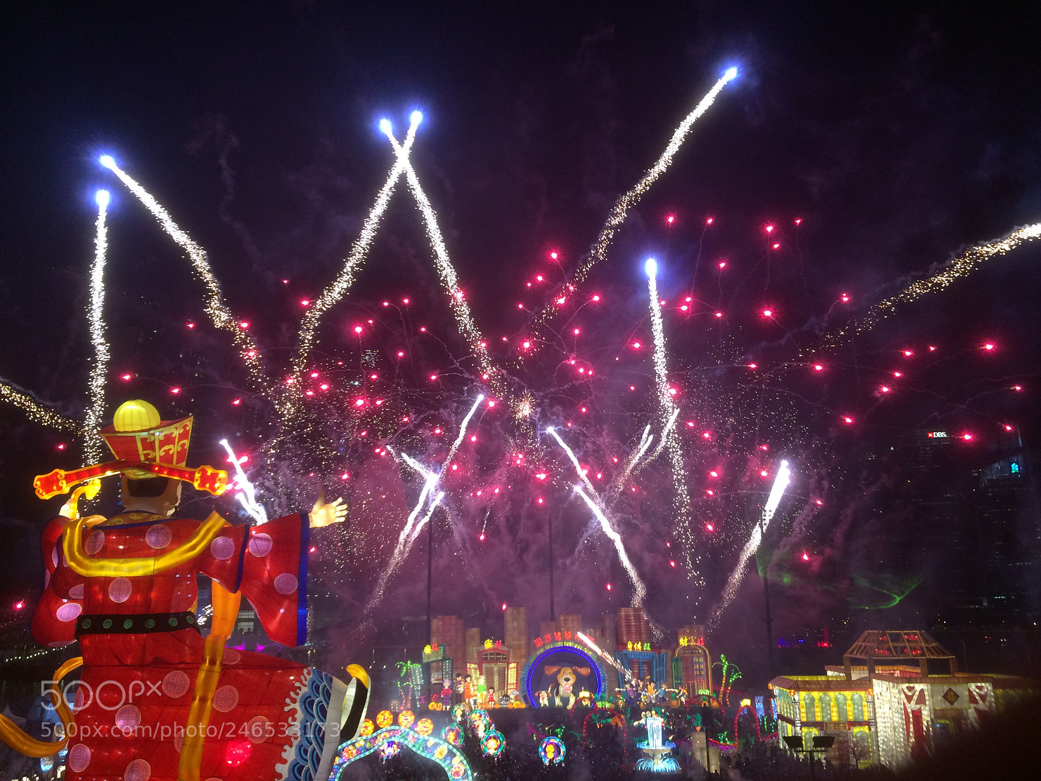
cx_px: 520
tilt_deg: +12.6
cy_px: 390
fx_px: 872
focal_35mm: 29
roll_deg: +0.6
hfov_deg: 61.7
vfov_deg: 48.2
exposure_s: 1/33
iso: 125
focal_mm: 4.15
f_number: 2.2
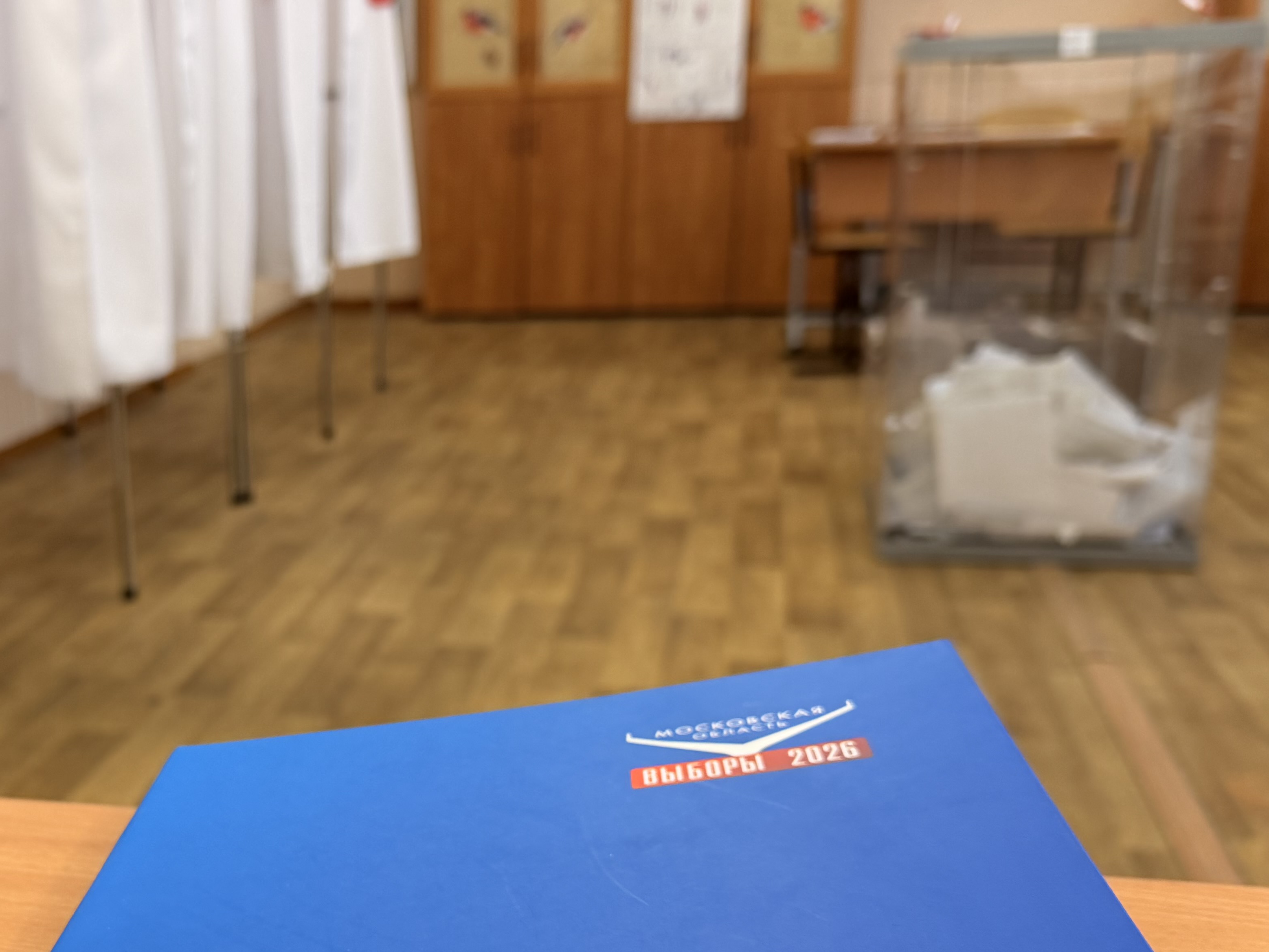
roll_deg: +3.1
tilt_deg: -20.0
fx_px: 1613
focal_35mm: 44
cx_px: 276
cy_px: 697
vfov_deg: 32.3
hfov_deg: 41.3
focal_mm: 6.76
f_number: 1.78
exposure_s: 1/100
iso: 160
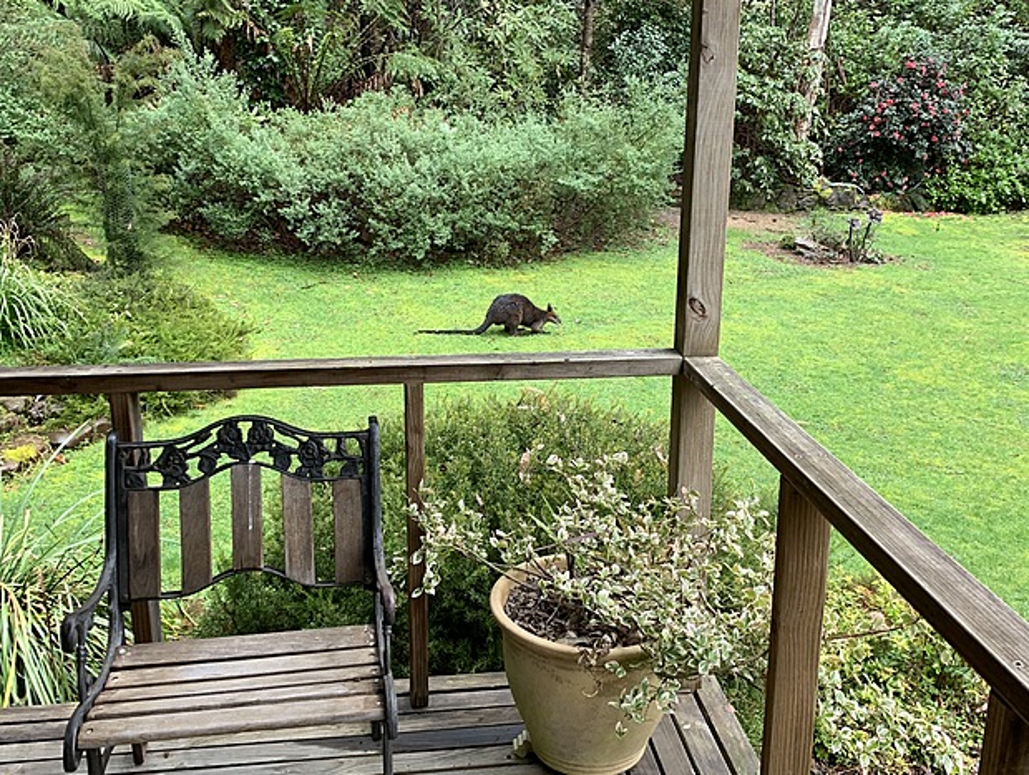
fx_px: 774
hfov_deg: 67.2
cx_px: 514
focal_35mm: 26
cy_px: 388
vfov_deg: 53.2
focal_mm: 4.25
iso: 50
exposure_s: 1/121
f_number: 1.8
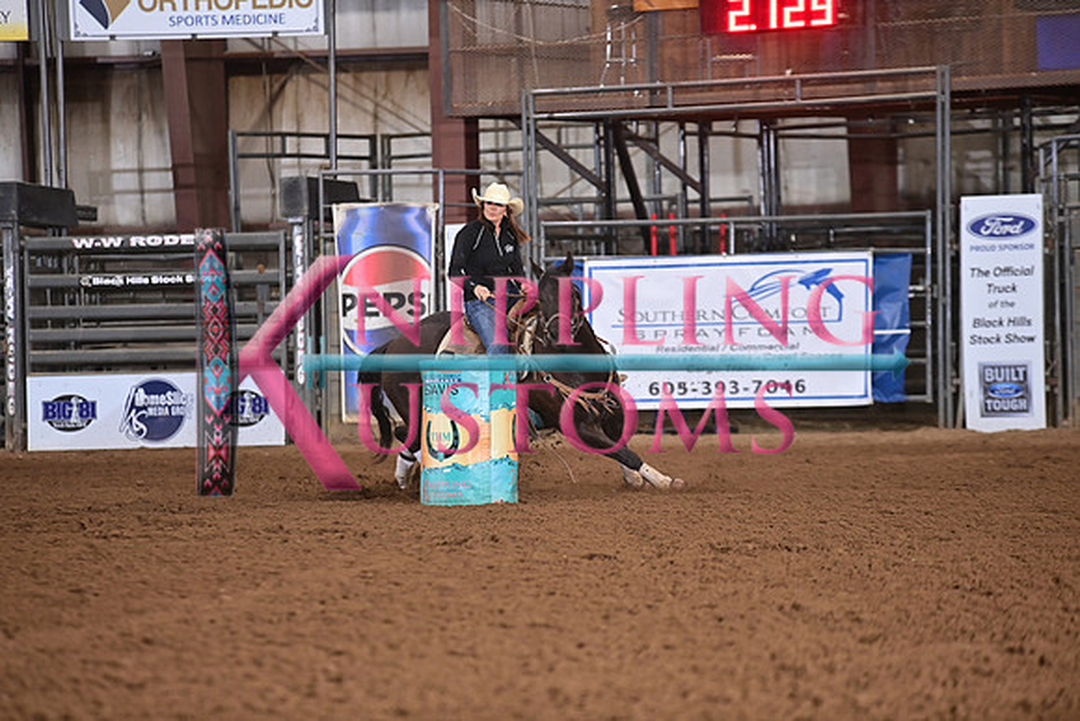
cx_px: 540
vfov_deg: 6.9
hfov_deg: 10.3
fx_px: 6001
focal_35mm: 200
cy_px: 360
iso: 1000
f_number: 3.2
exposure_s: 1/250
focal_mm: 200
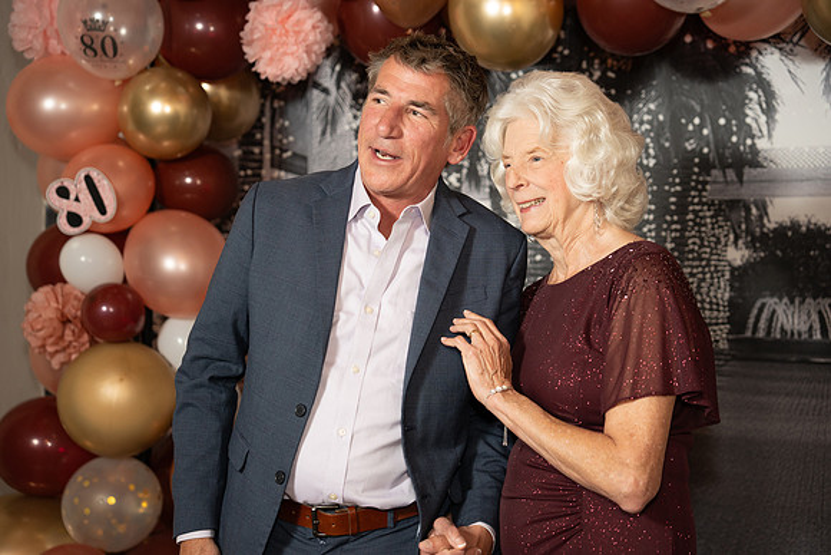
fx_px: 1358
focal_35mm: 59
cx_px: 416
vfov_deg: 23.1
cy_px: 278
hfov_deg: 34.0
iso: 1000
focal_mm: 58.8
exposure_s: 1/160
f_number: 2.8
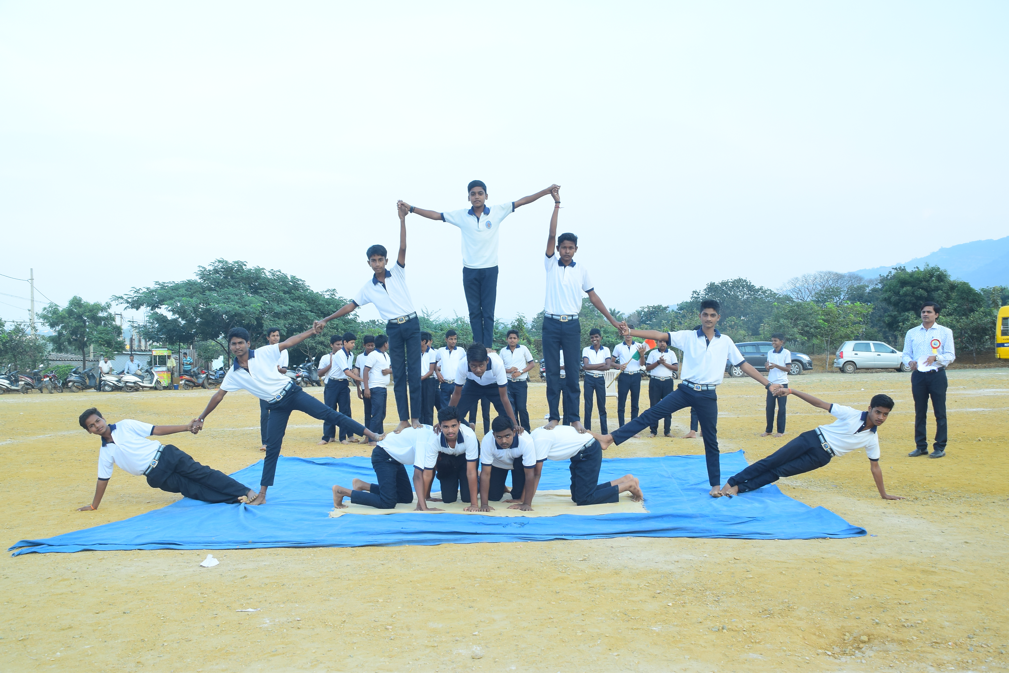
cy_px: 336
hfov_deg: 57.2
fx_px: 925
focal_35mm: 33
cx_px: 504
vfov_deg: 40.0
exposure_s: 1/125
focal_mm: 22
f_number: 6.3
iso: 320
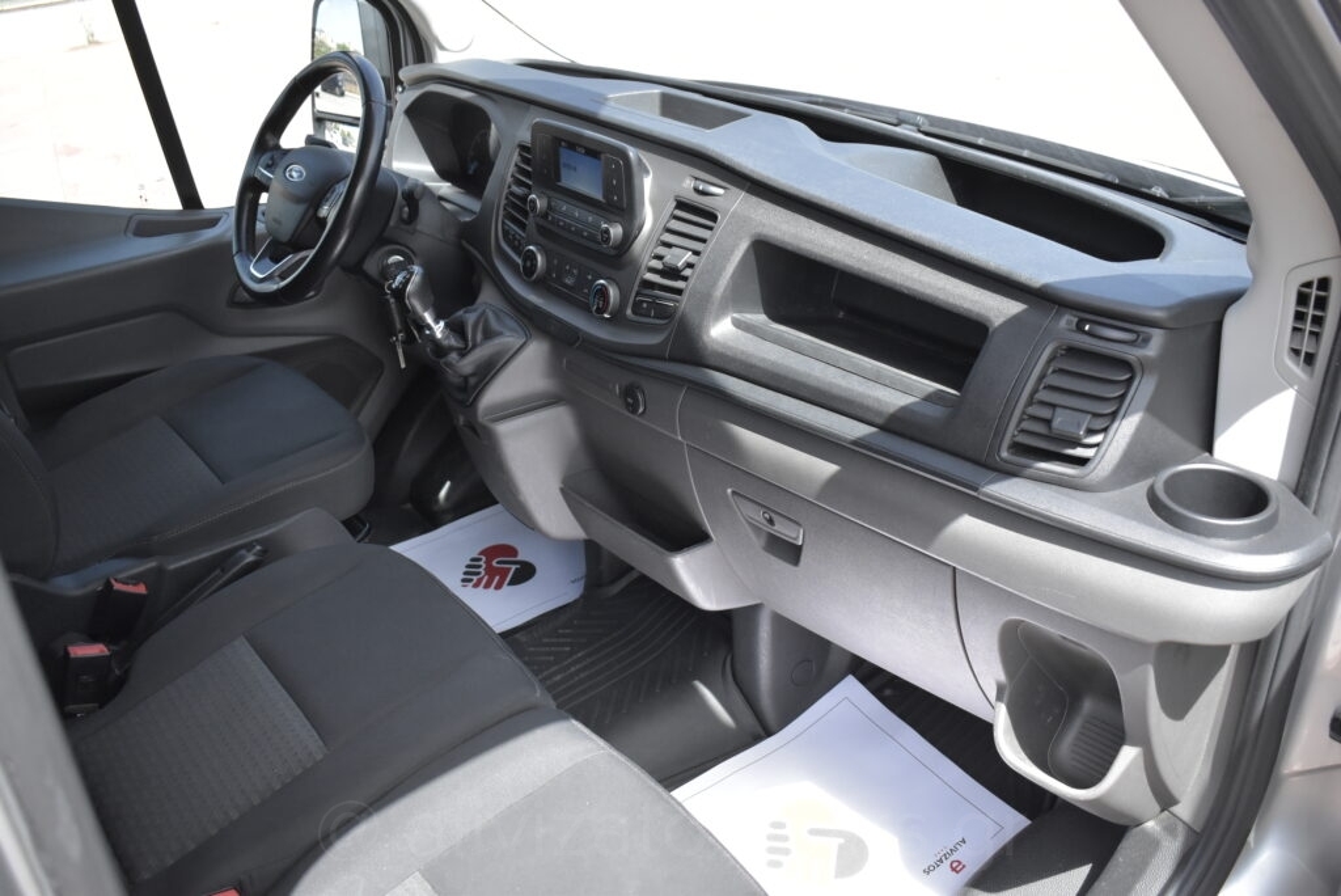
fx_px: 1230
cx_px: 670
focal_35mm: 33
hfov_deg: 57.2
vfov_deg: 40.0
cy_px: 448
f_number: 3.8
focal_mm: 22
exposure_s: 1/2000
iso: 1600
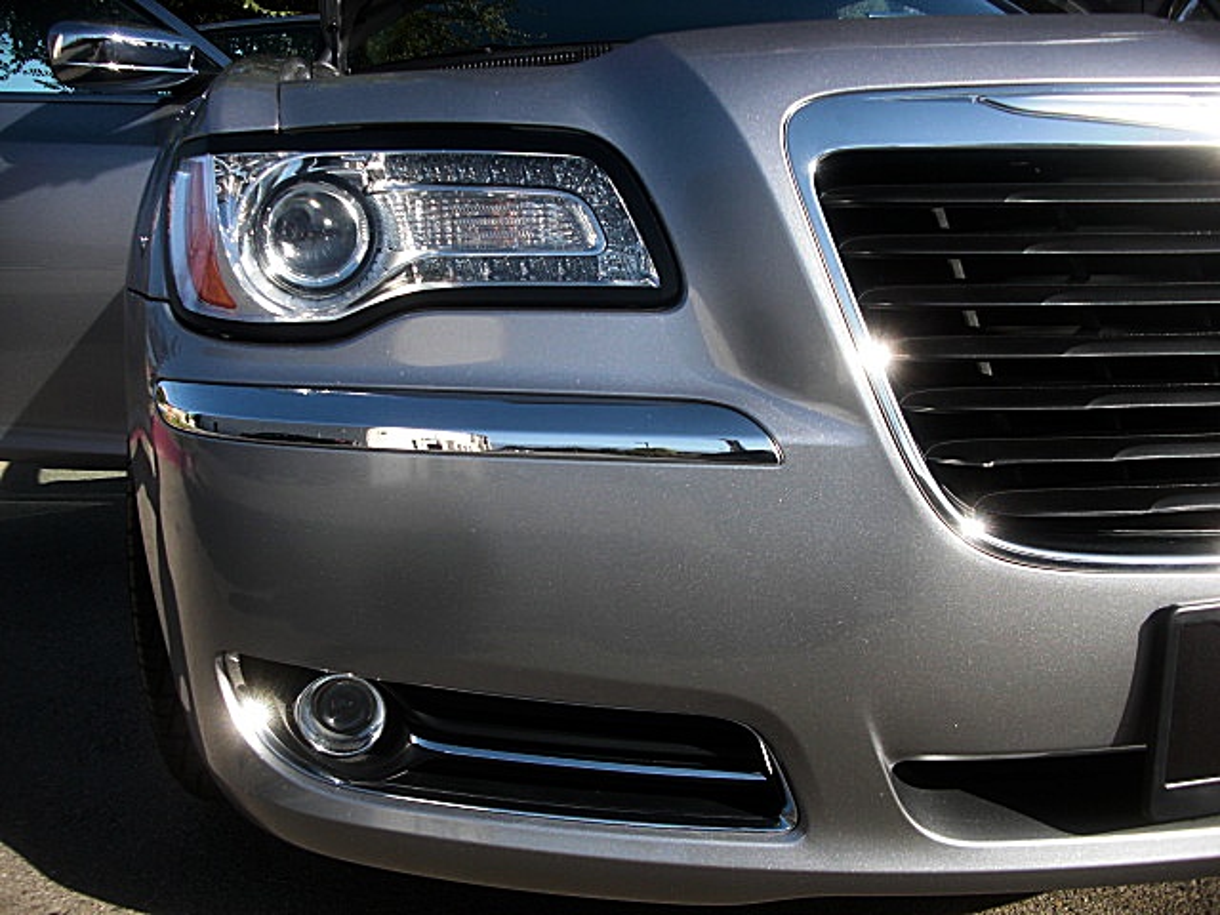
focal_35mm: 36
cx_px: 610
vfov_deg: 39.7
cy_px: 458
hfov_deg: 51.4
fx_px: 1269
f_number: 2.8
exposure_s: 1/500
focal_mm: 6.3
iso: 50
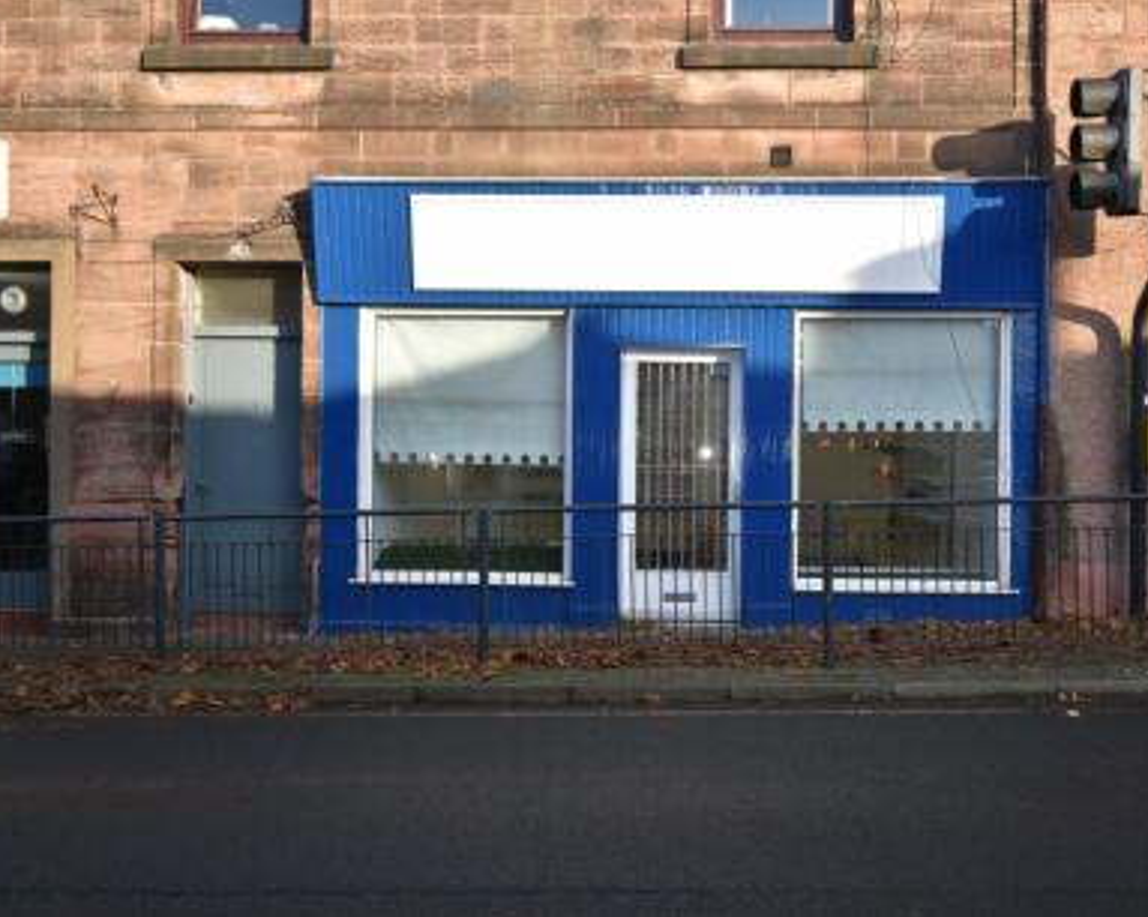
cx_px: 677
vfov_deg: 42.2
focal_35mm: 35
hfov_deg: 51.3
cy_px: 448
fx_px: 1189
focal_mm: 20
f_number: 5.6
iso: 280
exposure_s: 1/250
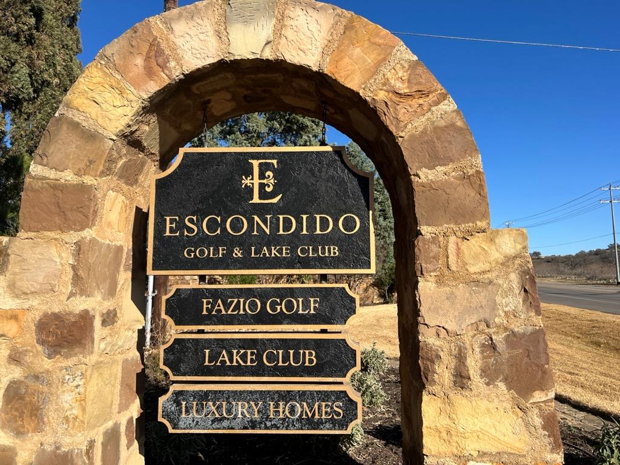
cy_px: 232
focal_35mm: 26
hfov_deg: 67.3
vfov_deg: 53.1
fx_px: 466
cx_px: 310
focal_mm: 5.7
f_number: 1.5
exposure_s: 1/3704
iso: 50
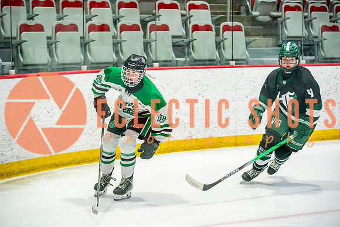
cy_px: 110
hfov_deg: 17.8
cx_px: 163
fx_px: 1086
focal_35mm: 115
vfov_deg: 11.9
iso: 640
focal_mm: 110
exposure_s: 1/640
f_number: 3.2
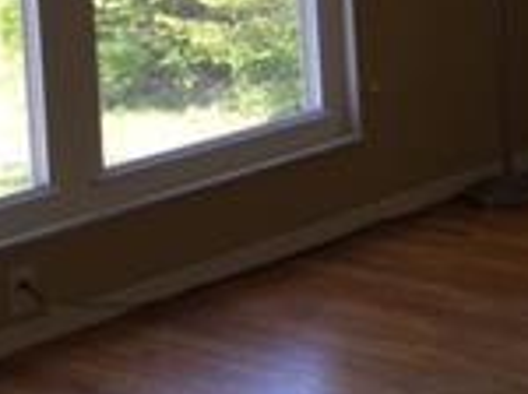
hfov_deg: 14.8
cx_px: 803
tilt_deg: -3.9
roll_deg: +2.3
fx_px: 1888
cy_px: -190
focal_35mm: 124
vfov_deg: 11.4
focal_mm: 4.15
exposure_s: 1/120
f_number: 2.2
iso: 50
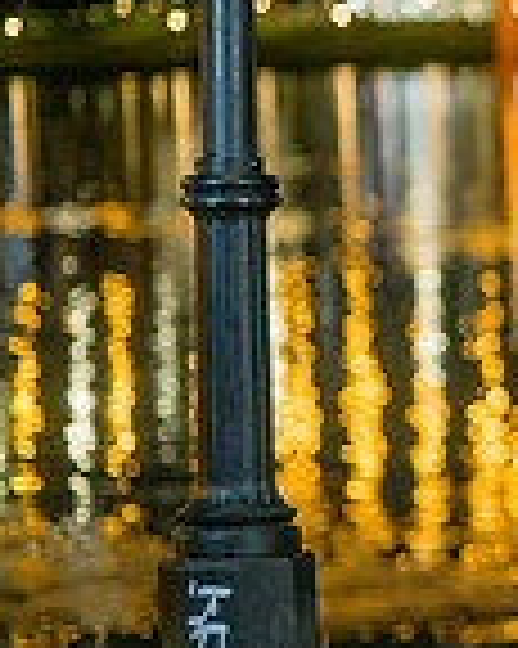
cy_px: 290
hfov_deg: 7.6
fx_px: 3626
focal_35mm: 189
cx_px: 1257
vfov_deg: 10.2
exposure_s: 1/50
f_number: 1.2
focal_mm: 50
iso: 320
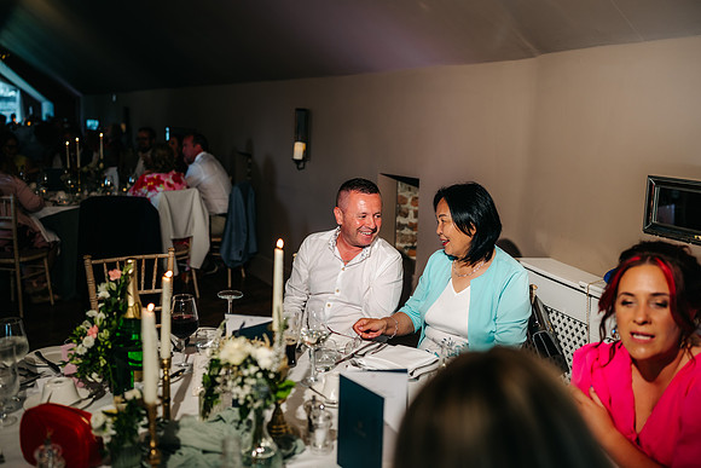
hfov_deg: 54.4
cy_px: 234
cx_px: 350
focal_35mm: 35
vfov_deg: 37.9
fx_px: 682
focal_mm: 35
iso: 200
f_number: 2
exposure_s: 1/200
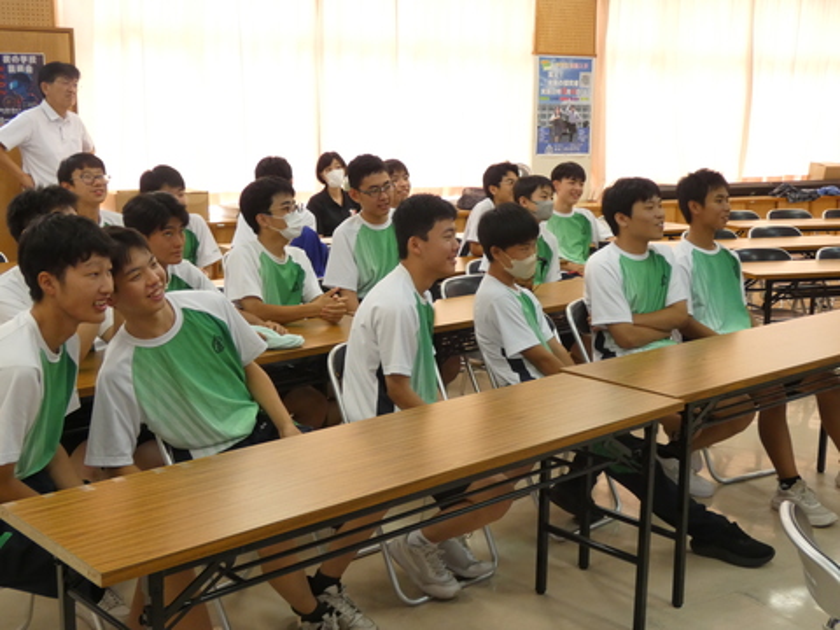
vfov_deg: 33.6
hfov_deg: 43.9
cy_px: 315
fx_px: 1043
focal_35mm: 43
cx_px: 420
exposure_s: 1/80
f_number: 3.7
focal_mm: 7.8
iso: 320
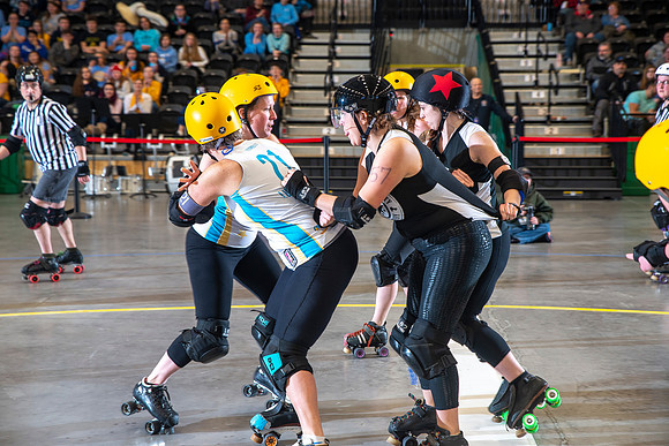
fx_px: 1301
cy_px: 223
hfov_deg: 28.8
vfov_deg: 19.5
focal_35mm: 70
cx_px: 334
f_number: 5.6
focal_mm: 70
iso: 500
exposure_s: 1/160
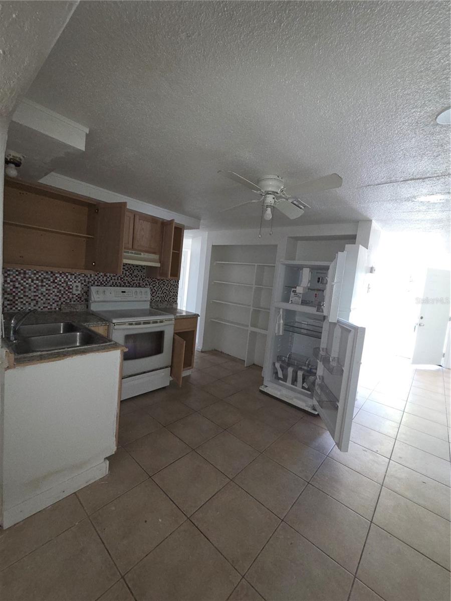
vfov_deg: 106.2
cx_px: 226
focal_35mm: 13
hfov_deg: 89.9
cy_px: 300
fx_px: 226
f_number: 2.2
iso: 320
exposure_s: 1/60
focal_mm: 2.2
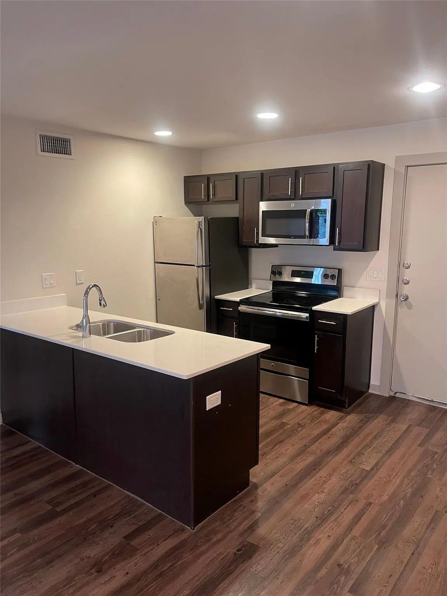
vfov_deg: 69.4
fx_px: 430
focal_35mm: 25
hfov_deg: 54.9
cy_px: 298
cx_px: 224
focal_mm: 5.1
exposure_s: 1/60
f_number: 1.6
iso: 320
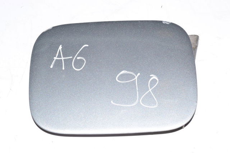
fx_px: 527
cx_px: 115
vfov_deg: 16.5
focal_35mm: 82
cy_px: 76
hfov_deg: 24.6
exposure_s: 1/200
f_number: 13
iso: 200
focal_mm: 55
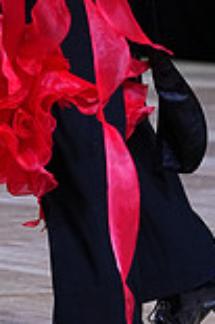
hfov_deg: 3.3
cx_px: 11
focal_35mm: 419
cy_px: -132
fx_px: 3762
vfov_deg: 4.9
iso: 1250
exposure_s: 1/500
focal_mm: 112
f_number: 4
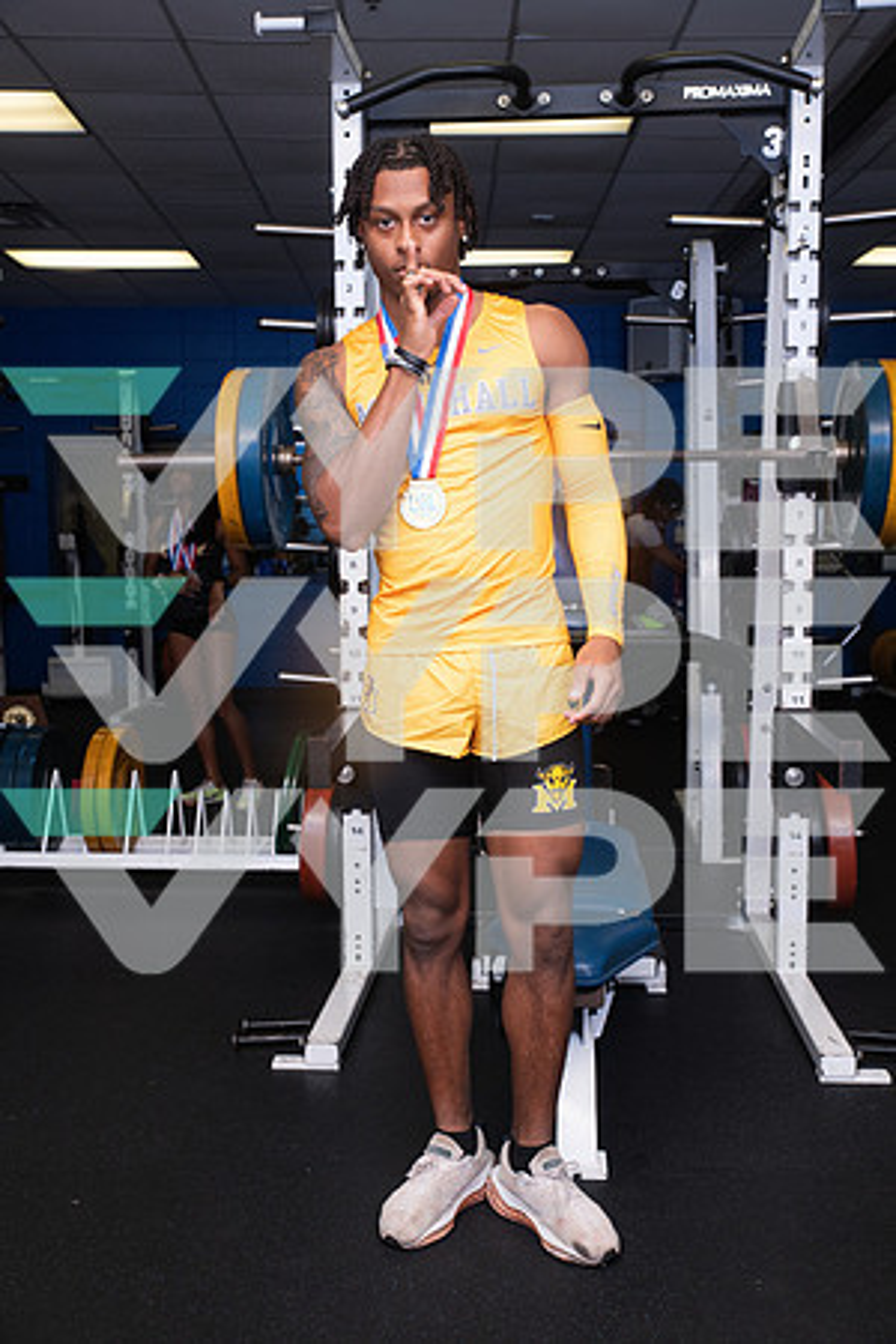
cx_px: 448
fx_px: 1419
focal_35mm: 38
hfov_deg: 35.1
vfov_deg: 50.7
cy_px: 672
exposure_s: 1/400
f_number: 6.3
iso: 500
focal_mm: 38
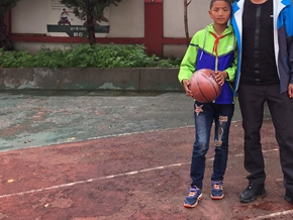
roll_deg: -0.7
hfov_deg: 36.9
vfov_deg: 28.5
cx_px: 232
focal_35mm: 50
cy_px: 41
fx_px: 424
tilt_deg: -4.5
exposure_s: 1/276
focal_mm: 4.15
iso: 32
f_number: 2.2
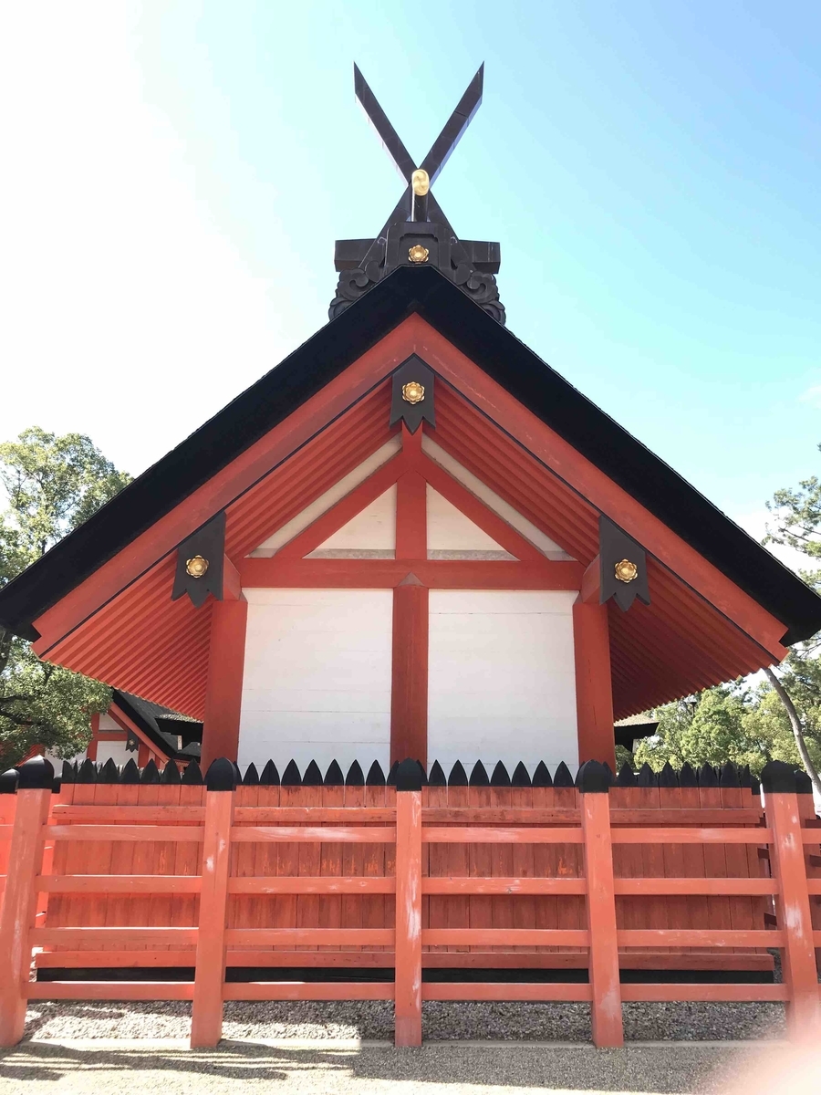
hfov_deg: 49.7
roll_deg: +0.6
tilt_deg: +15.5
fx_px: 885
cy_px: 548
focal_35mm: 28
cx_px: 410
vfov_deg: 63.4
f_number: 1.8
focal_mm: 3.99
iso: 20
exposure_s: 1/550
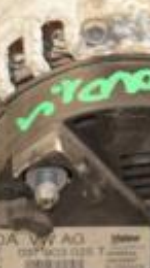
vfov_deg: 6.6
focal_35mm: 325
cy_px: 101
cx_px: 127
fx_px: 2304
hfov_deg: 3.7
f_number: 5.6
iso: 800
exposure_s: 1/200
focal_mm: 45
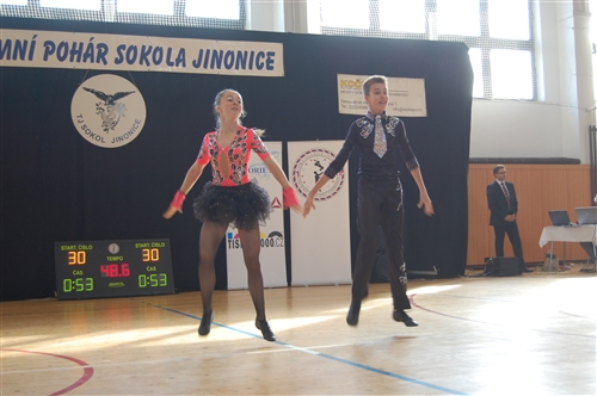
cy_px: 198
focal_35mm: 51
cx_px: 298
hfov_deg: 38.9
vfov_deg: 26.4
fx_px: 845
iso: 400
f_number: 4.5
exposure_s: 1/80
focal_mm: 34
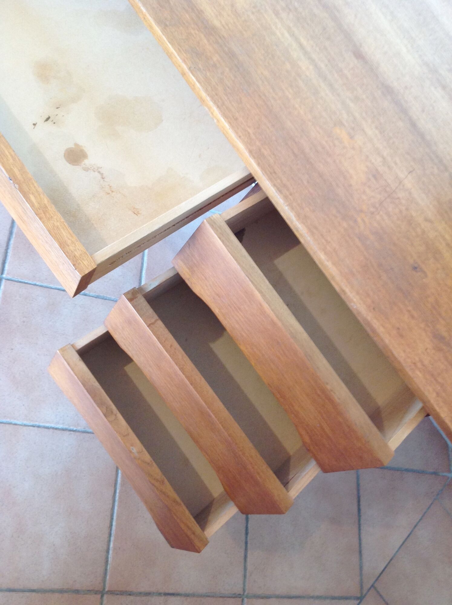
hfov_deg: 40.6
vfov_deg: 52.7
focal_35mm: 35
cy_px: 302
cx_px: 226
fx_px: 611
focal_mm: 4.28
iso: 125
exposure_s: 1/15
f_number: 2.4
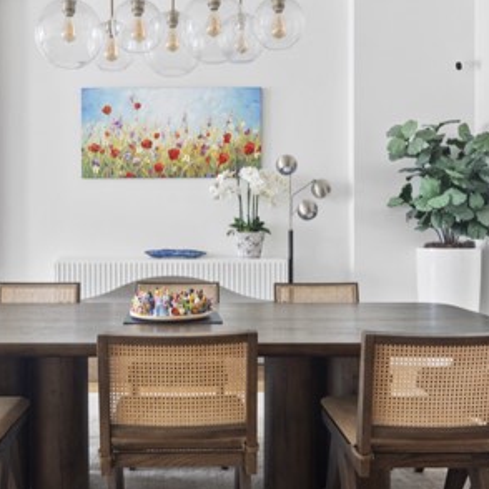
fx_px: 591
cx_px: 153
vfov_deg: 44.9
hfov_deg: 44.1
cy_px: 223
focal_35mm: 37
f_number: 10
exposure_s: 25
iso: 500
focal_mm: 16
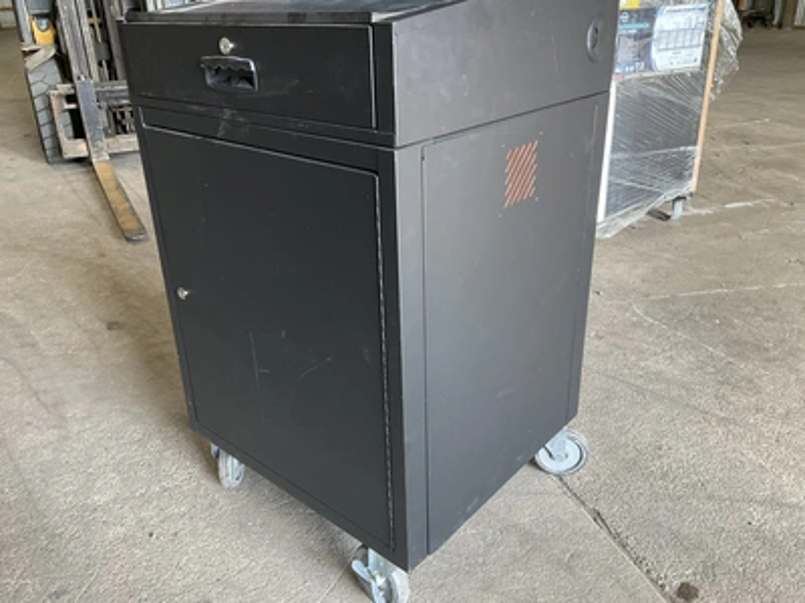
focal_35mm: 29
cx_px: 402
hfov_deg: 61.7
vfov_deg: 48.2
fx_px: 674
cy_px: 302
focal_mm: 3
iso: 80
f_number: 1.8
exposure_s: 1/60
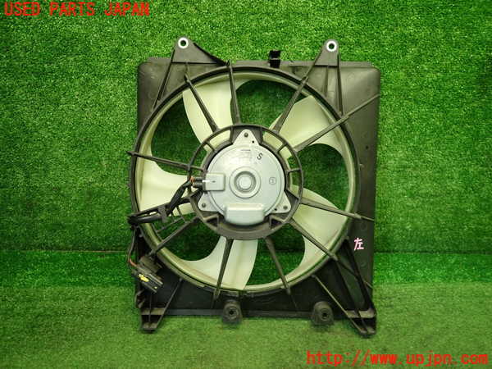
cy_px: 184
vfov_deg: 54.9
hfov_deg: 69.4
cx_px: 246
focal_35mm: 25
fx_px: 355
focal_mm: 4.5
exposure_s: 1/50
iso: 200
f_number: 2
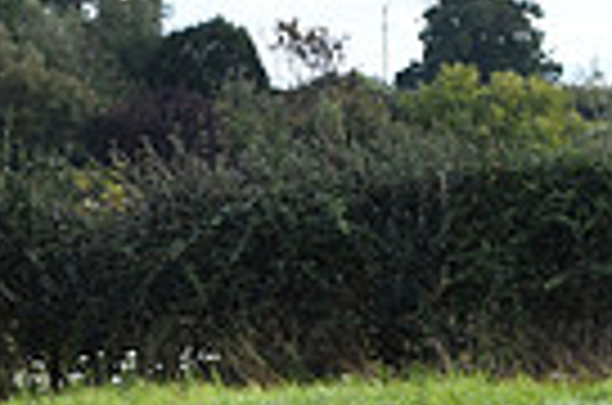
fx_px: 7106
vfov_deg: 3.3
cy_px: 256
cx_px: -621
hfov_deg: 4.8
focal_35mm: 419
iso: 400
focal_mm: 98
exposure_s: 1/800
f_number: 5
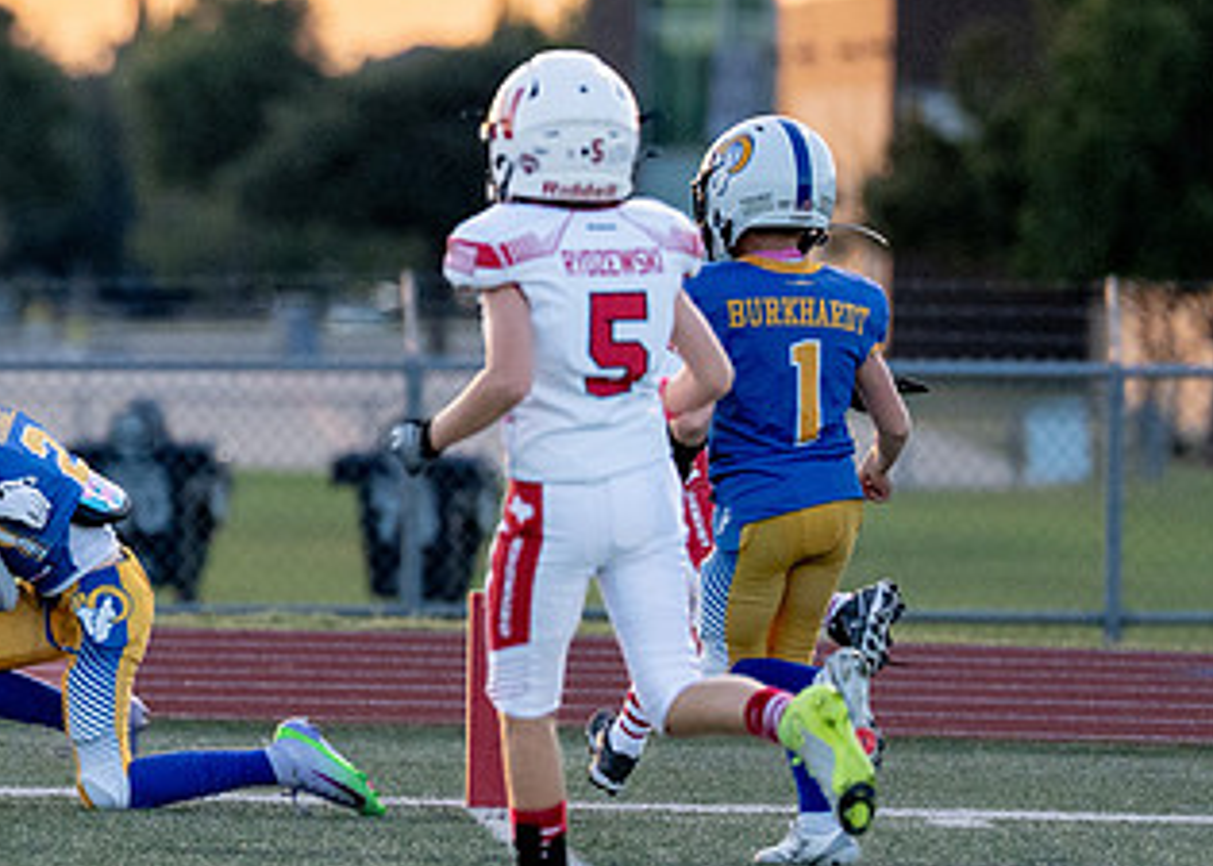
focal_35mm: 728
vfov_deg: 2.0
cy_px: 357
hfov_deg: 2.8
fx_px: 25080
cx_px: -67
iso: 1000
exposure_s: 1/2000
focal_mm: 200
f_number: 2.8
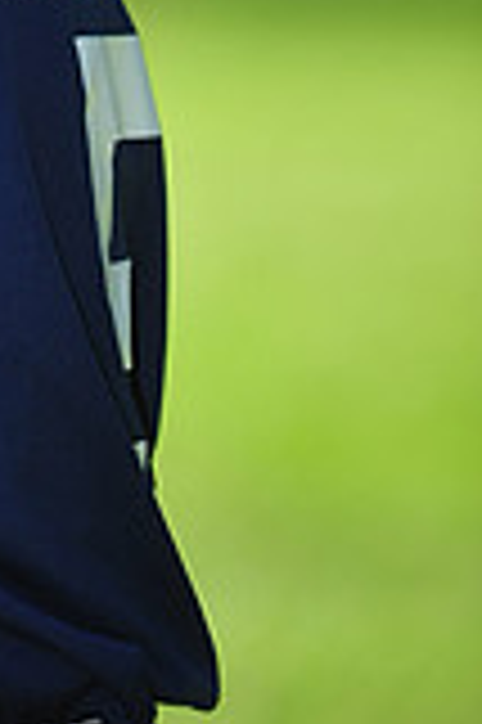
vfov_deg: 2.9
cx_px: -374
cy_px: -418
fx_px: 14470
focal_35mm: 719
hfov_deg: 1.9
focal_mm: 200
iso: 200
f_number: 4
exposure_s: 1/640
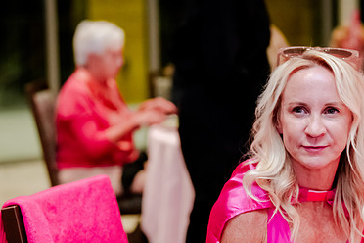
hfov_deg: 16.4
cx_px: 193
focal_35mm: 125
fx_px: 1264
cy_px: 144
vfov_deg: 11.0
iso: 5000
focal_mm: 70
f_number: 2.8
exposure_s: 1/160
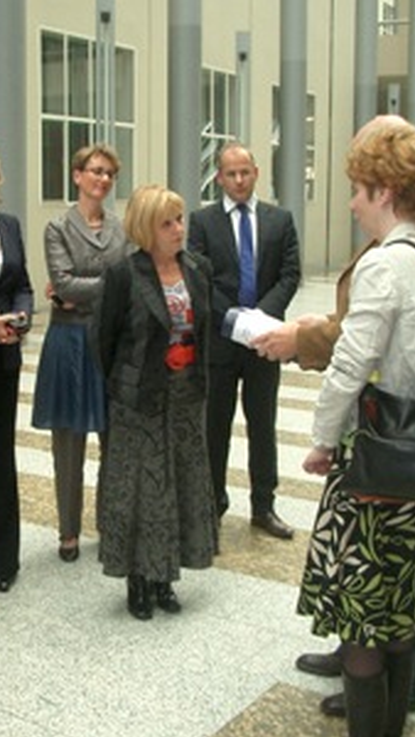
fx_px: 1016
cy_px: 372
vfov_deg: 39.9
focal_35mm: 52
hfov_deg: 22.5
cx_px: 39
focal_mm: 5.8
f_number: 2.6
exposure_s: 1/40
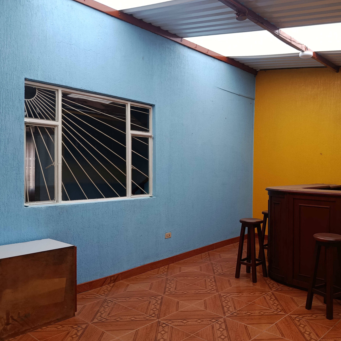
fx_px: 334
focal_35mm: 30
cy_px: 176
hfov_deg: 53.0
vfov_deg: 54.0
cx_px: 226
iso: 156
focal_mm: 5.24
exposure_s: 1/120
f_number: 1.7
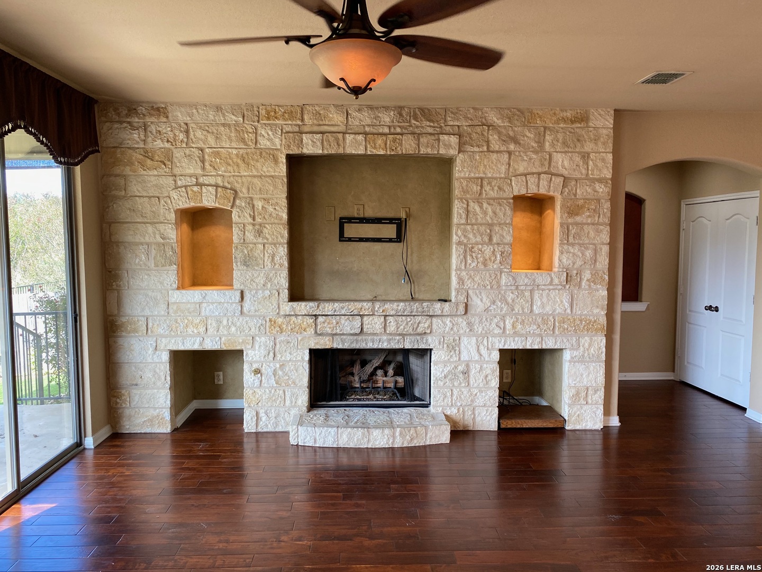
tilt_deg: -3.1
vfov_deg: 53.1
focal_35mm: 26
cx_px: 381
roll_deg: -0.8
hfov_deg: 67.3
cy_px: 286
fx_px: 572
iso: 100
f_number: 1.8
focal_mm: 4.25
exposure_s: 1/120
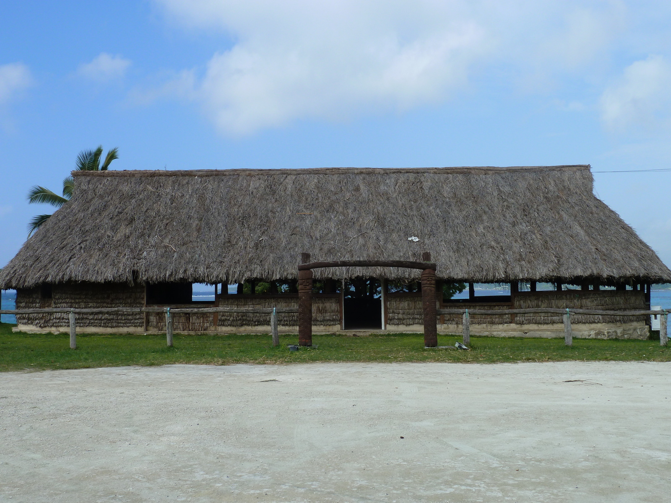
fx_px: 775
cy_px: 252
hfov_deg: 46.8
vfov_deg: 36.0
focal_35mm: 40
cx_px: 336
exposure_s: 1/400
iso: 80
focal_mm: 6.5
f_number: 5
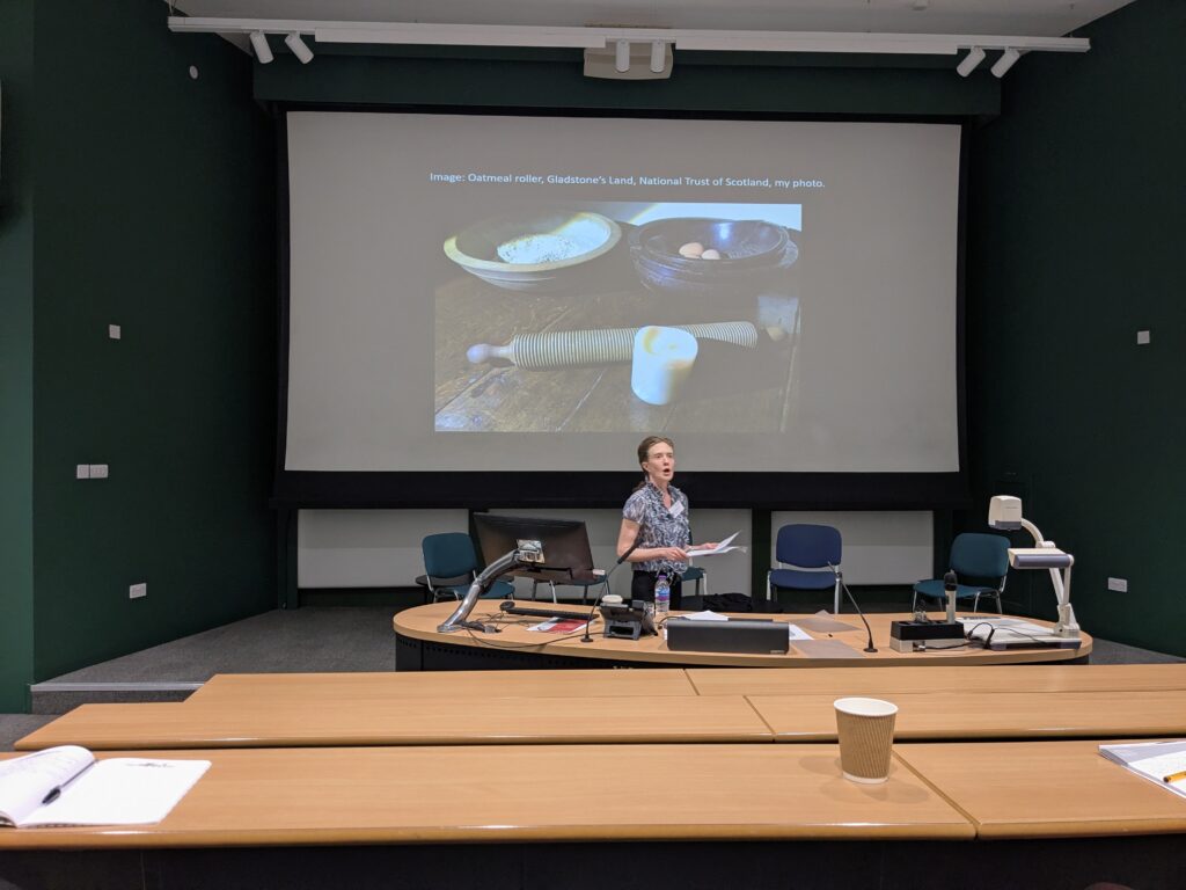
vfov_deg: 51.4
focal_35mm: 27
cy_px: 445
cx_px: 593
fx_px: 925
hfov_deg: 65.3
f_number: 1.73
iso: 89
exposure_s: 1/50
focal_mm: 4.38
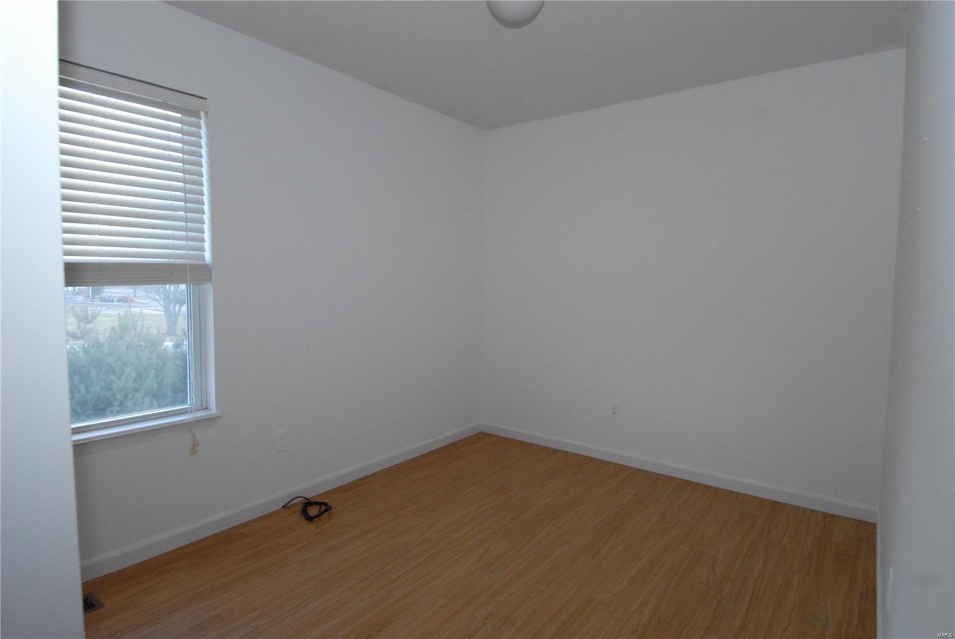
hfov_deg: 89.9
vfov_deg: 67.5
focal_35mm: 18
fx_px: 478
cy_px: 320
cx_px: 478
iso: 1000
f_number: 7.1
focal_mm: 12
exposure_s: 1/60
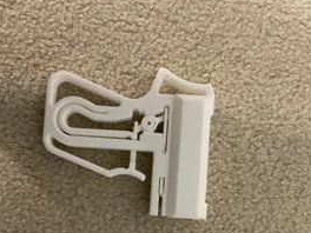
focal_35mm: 44
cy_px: 162
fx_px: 395
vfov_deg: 32.5
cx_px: 158
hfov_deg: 42.9
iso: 320
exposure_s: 1/32
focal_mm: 3
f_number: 1.8
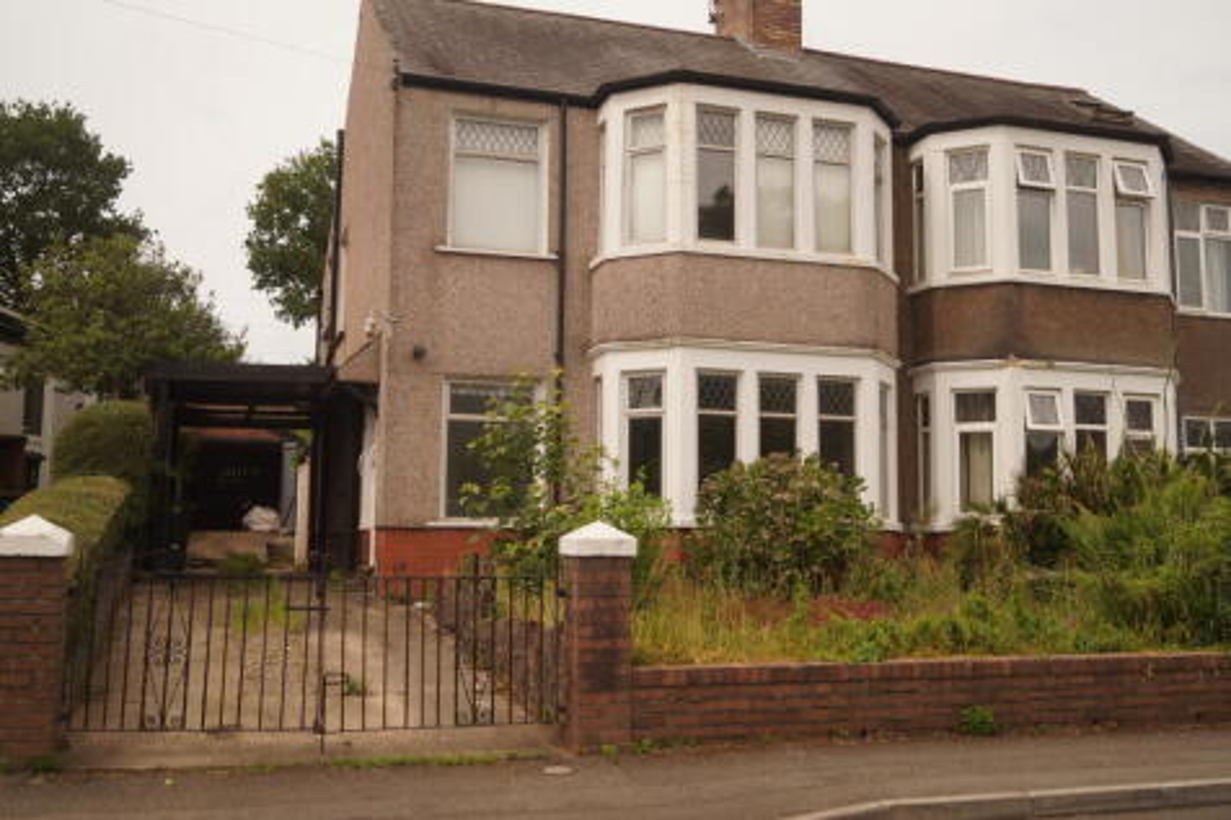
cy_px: 410
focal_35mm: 36
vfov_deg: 36.8
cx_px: 616
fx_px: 1231
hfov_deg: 53.1
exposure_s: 1/800
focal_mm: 24
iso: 100
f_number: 4
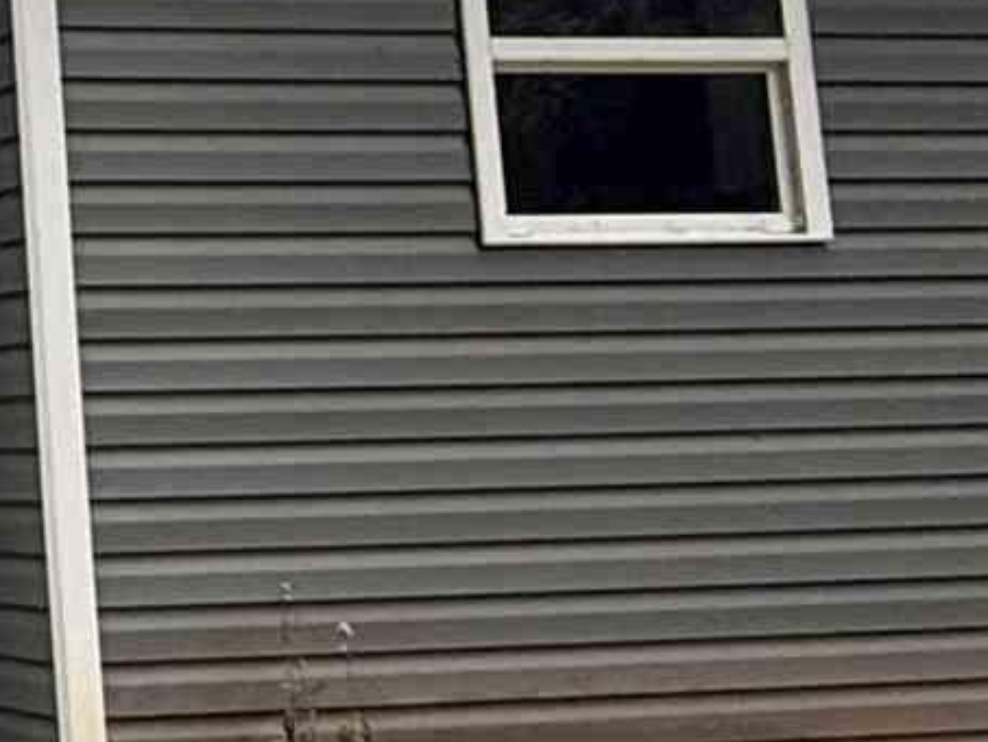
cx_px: -683
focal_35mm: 95
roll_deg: +1.5
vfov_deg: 15.4
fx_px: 2712
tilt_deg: +8.9
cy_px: 46
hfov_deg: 17.5
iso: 160
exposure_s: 1/99
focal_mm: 2.22
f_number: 2.2
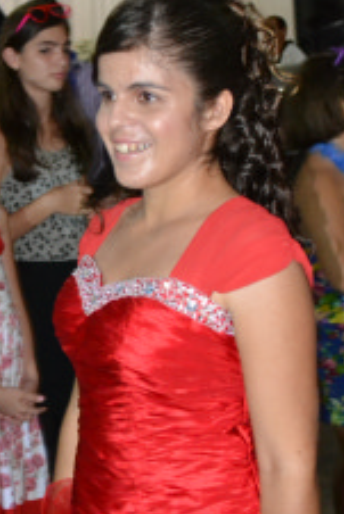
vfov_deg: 19.3
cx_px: 95
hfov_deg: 12.9
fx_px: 1517
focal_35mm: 106
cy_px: 237
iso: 3200
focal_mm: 32
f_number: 4.8
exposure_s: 1/60
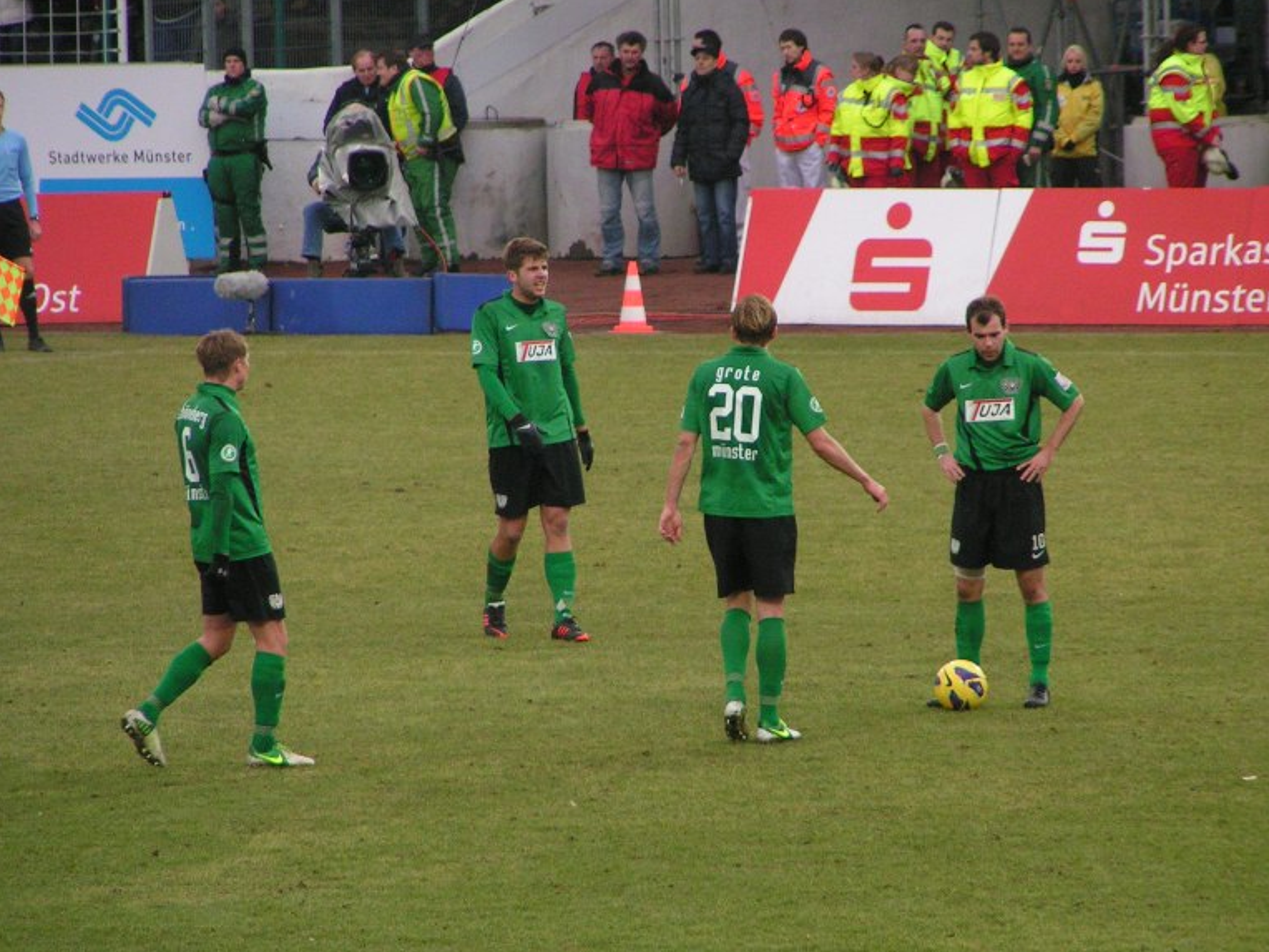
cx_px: 661
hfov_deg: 5.0
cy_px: 467
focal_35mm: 398
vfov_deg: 3.7
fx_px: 14590
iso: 200
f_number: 3.5
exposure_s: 1/250
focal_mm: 58
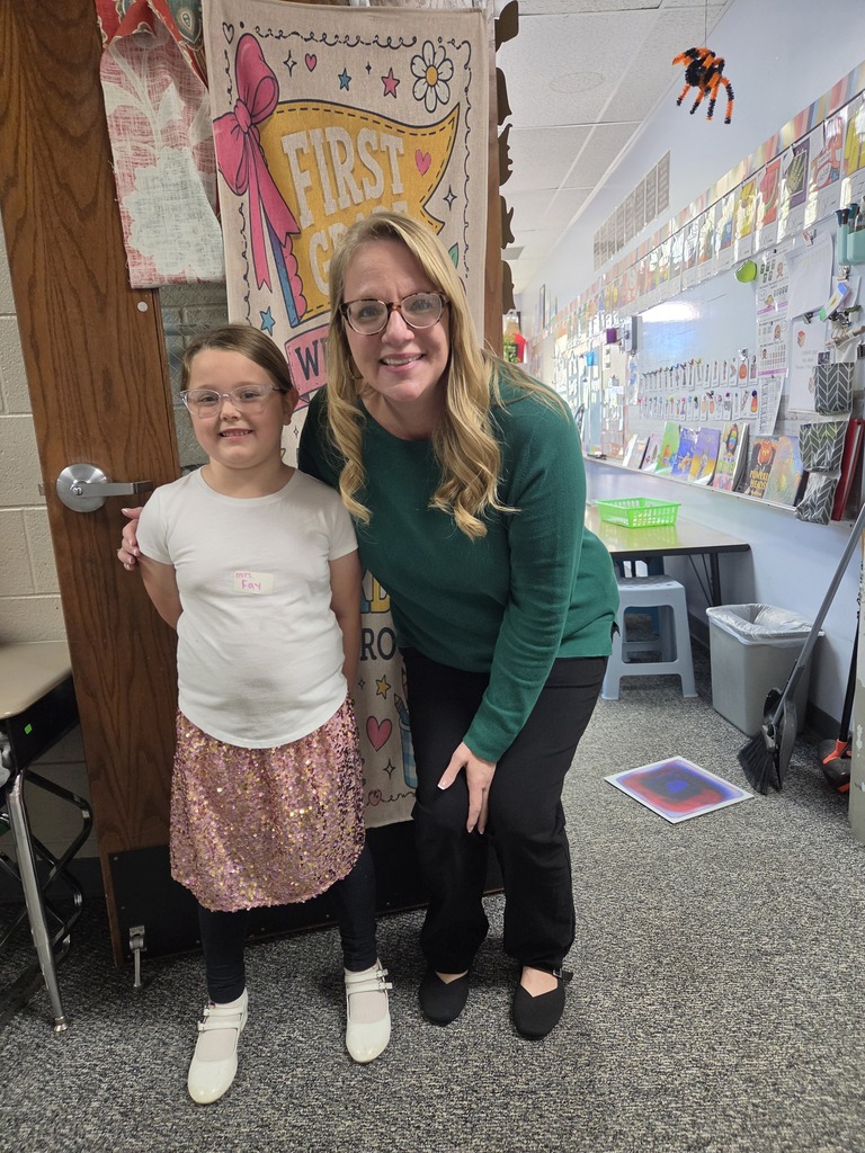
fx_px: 766
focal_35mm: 23
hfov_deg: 58.9
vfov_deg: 73.9
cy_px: 576
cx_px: 432
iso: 500
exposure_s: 1/120
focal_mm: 5.4
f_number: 1.8
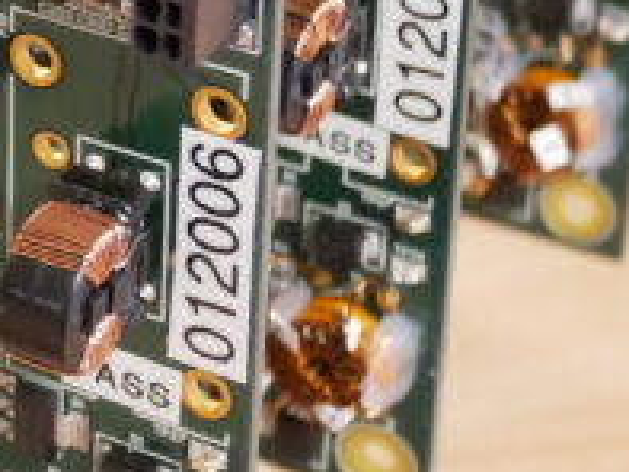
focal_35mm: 166
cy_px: -59
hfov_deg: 11.1
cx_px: -511
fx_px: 3018
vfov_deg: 8.9
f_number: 4
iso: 2500
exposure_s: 1/60
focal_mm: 16
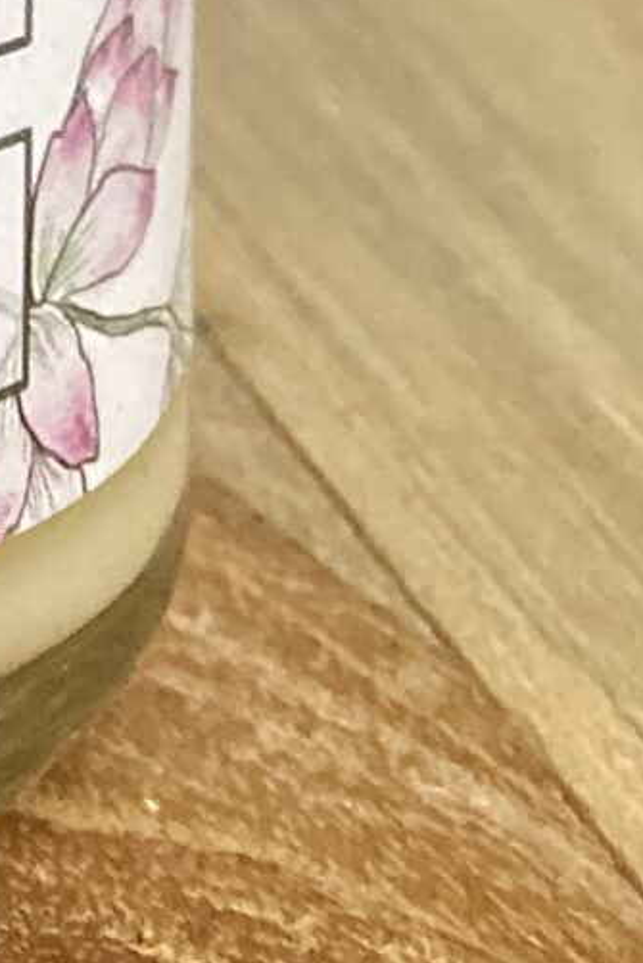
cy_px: -1579
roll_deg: -0.7
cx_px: -1177
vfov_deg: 10.2
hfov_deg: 7.4
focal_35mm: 167
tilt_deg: +0.8
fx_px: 4471
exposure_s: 1/50
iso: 250
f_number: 1.8
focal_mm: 3.99
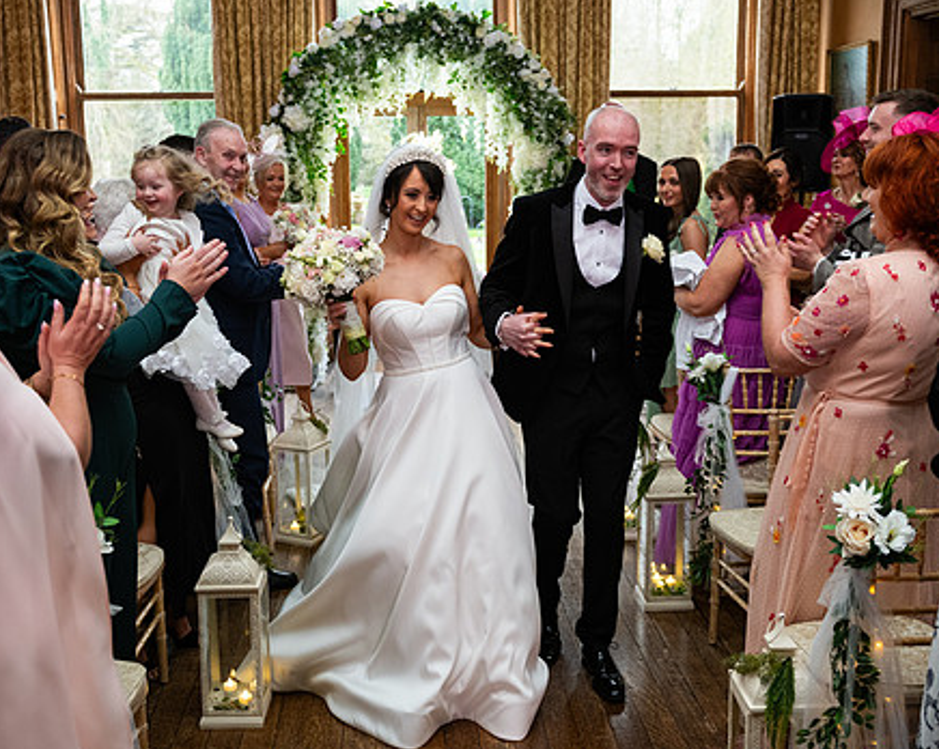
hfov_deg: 45.8
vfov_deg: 37.3
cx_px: 459
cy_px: 354
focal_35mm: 40
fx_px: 1111
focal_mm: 32
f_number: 3.5
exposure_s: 1/160
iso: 1000
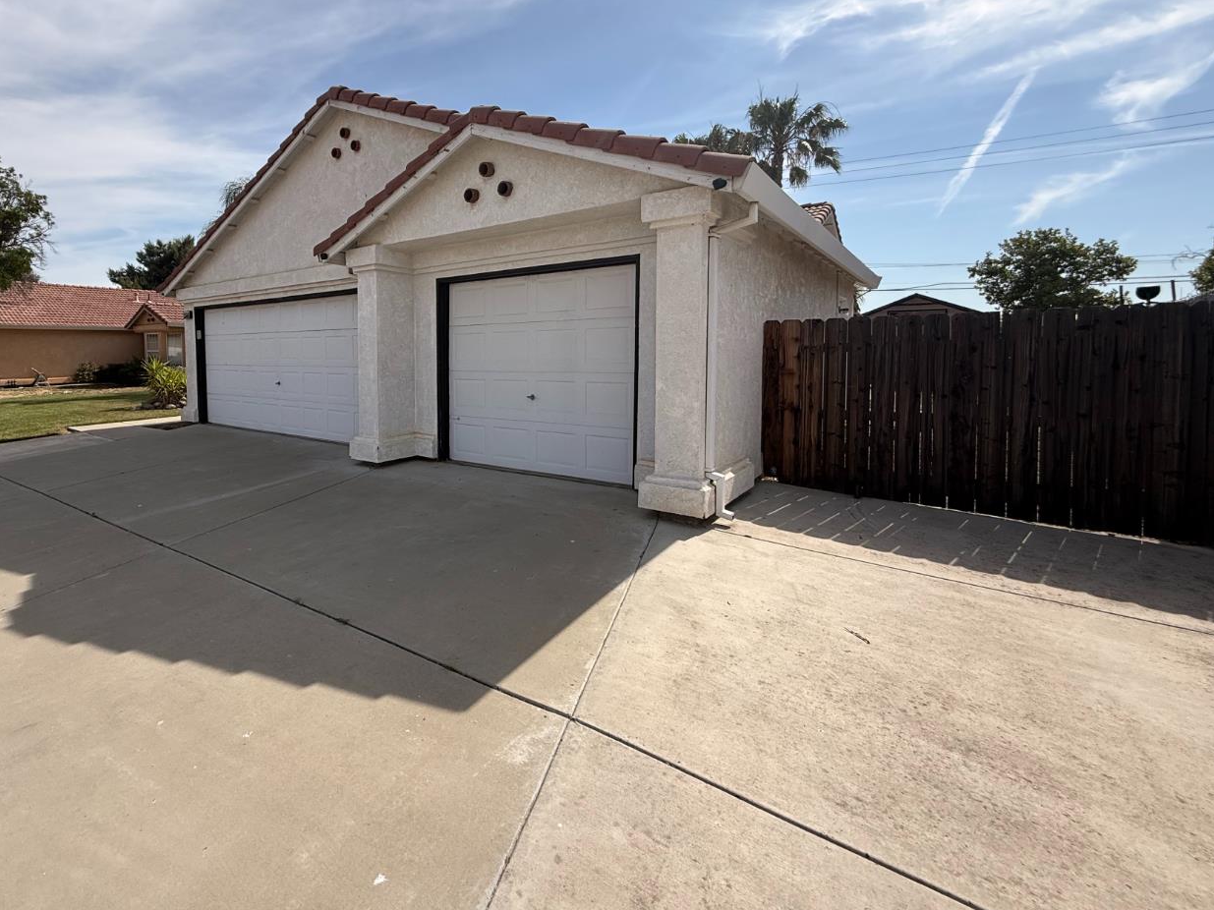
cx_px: 484
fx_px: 596
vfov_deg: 74.1
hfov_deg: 89.8
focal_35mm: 17
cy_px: 378
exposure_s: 1/1745
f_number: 2.2
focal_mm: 2.22
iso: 50
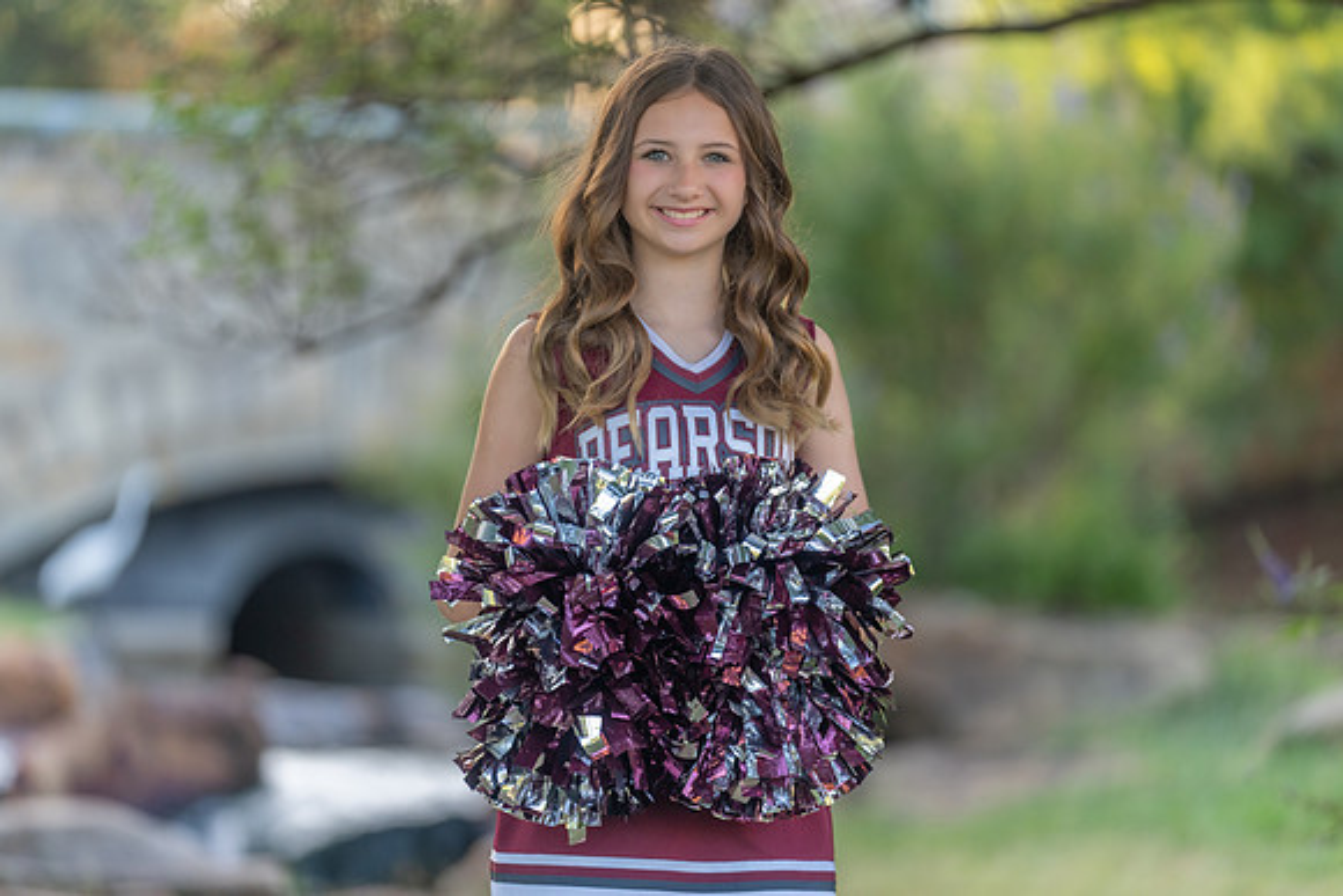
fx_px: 6560
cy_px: 448
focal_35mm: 176
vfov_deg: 7.8
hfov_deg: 11.7
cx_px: 672
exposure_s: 1/320
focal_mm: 167
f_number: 2.8
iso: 320
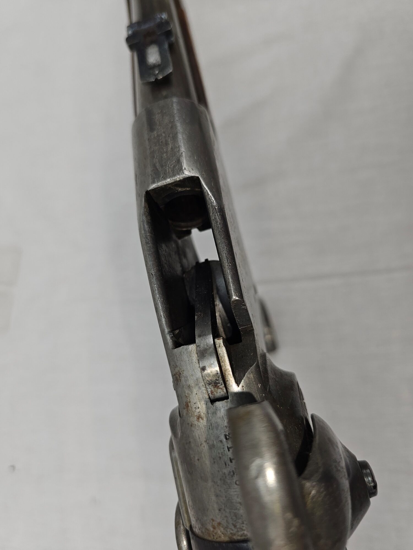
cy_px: 275
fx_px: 366
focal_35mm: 23
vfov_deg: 73.9
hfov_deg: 58.9
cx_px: 206
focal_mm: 6.3
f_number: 1.7
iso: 25
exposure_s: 1/50
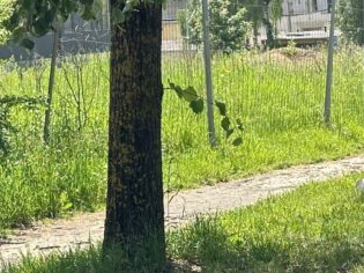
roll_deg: +2.8
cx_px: 140
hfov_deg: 12.7
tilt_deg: +3.1
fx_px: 1640
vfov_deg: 9.3
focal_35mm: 156
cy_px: -81
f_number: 1.78
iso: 64
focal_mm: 6.86
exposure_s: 1/1395
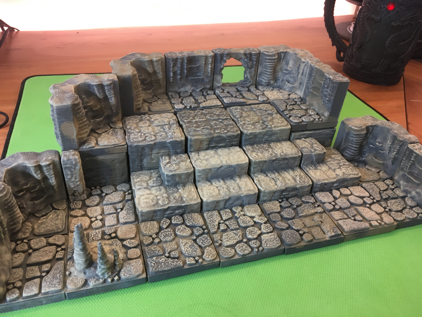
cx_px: 211
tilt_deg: -33.0
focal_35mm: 29
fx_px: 354
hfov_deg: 61.7
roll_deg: -4.2
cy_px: 158
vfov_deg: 48.2
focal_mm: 4.15
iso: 100
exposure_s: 1/33
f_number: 2.2
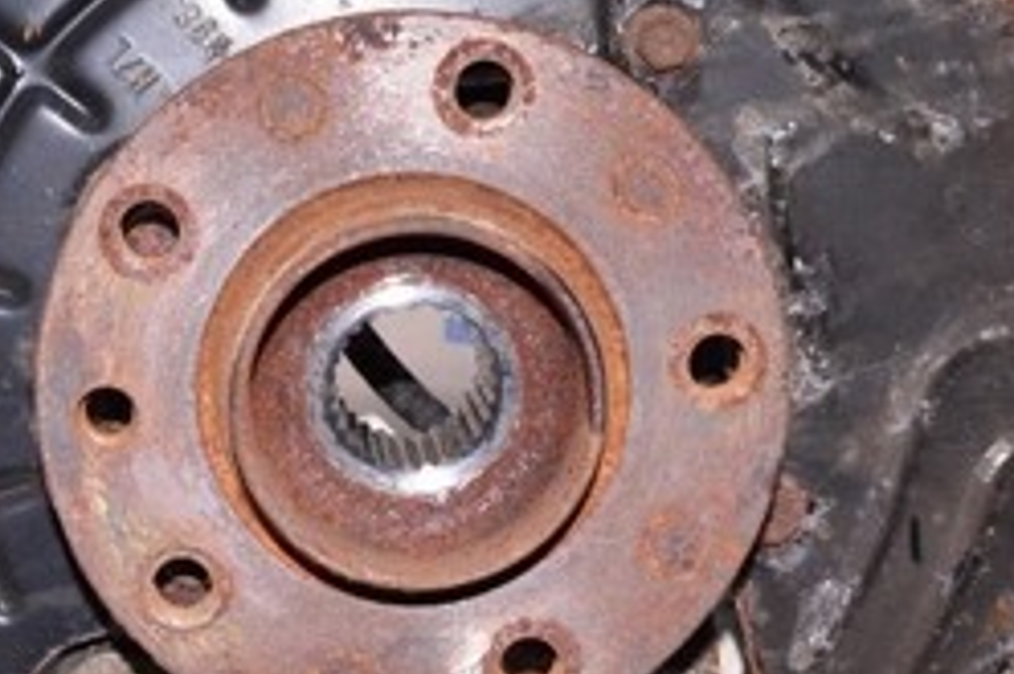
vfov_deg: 14.7
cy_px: 337
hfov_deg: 21.9
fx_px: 2618
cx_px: 372
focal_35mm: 93
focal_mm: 24
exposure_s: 1/160
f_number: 8
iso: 1600
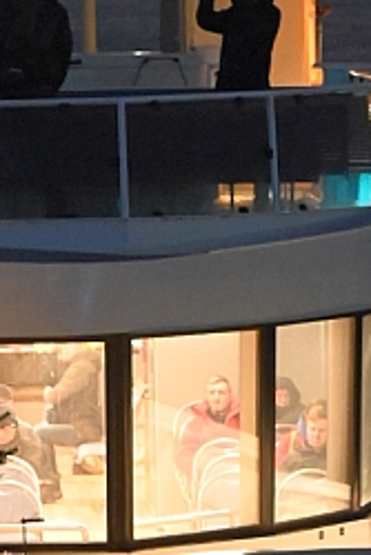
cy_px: 120
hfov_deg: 3.2
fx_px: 6637
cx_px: -121
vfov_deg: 4.8
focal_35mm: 430
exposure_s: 1/60
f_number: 4
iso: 12800
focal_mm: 105
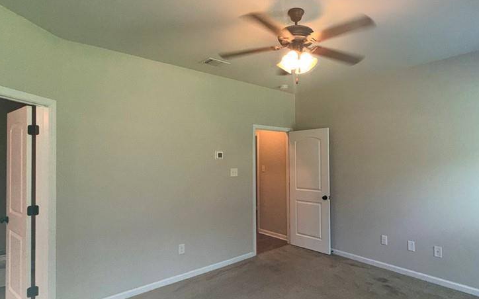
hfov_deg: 81.6
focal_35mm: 21
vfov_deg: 57.2
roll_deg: +0.6
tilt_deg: +0.6
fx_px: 274
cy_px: 155
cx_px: 280
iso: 100
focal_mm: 2.22
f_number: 2.2
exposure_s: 1/60
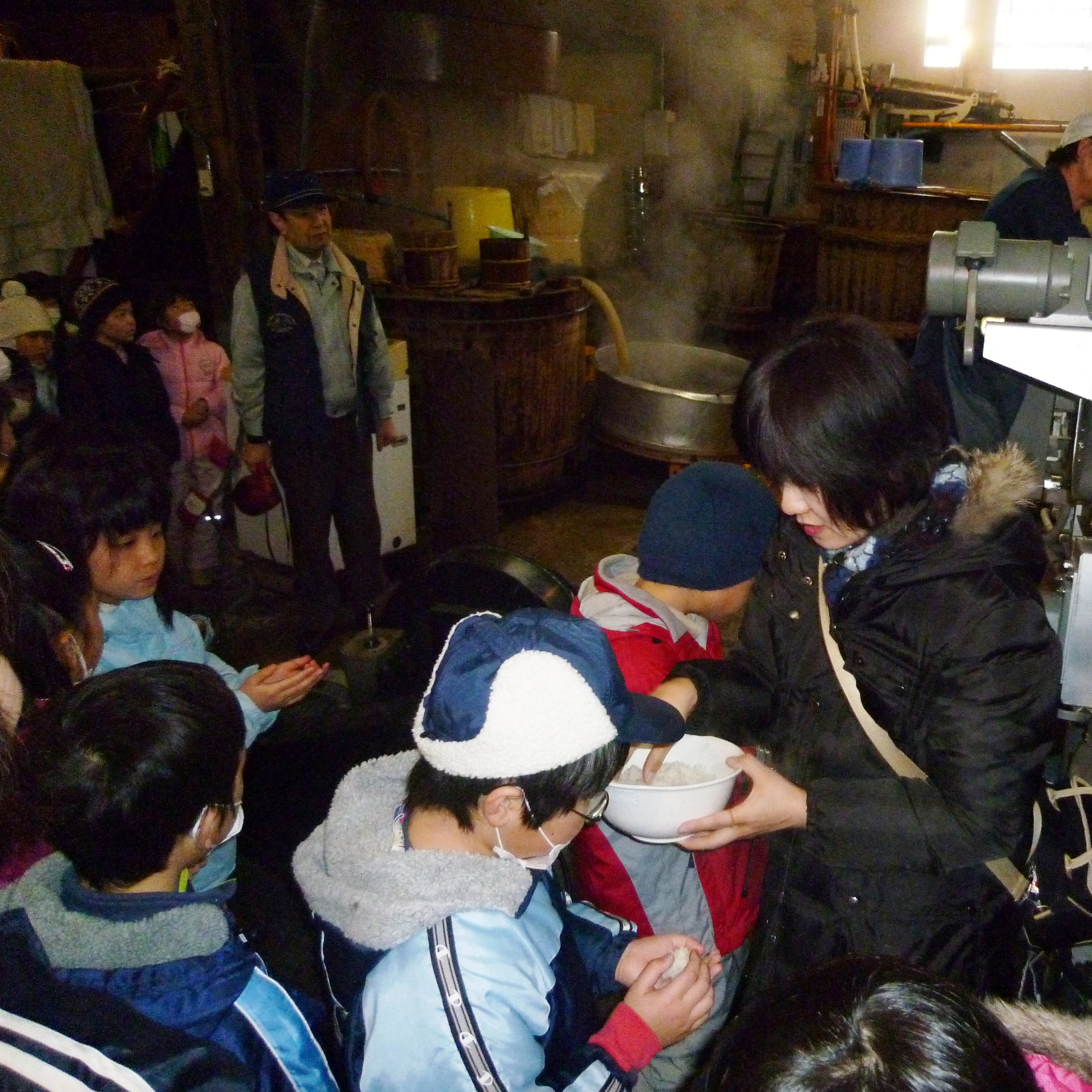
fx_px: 1035
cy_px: 549
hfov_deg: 54.4
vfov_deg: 55.6
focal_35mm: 29
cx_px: 738
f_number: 2.2
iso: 400
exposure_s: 1/60
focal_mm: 4.3
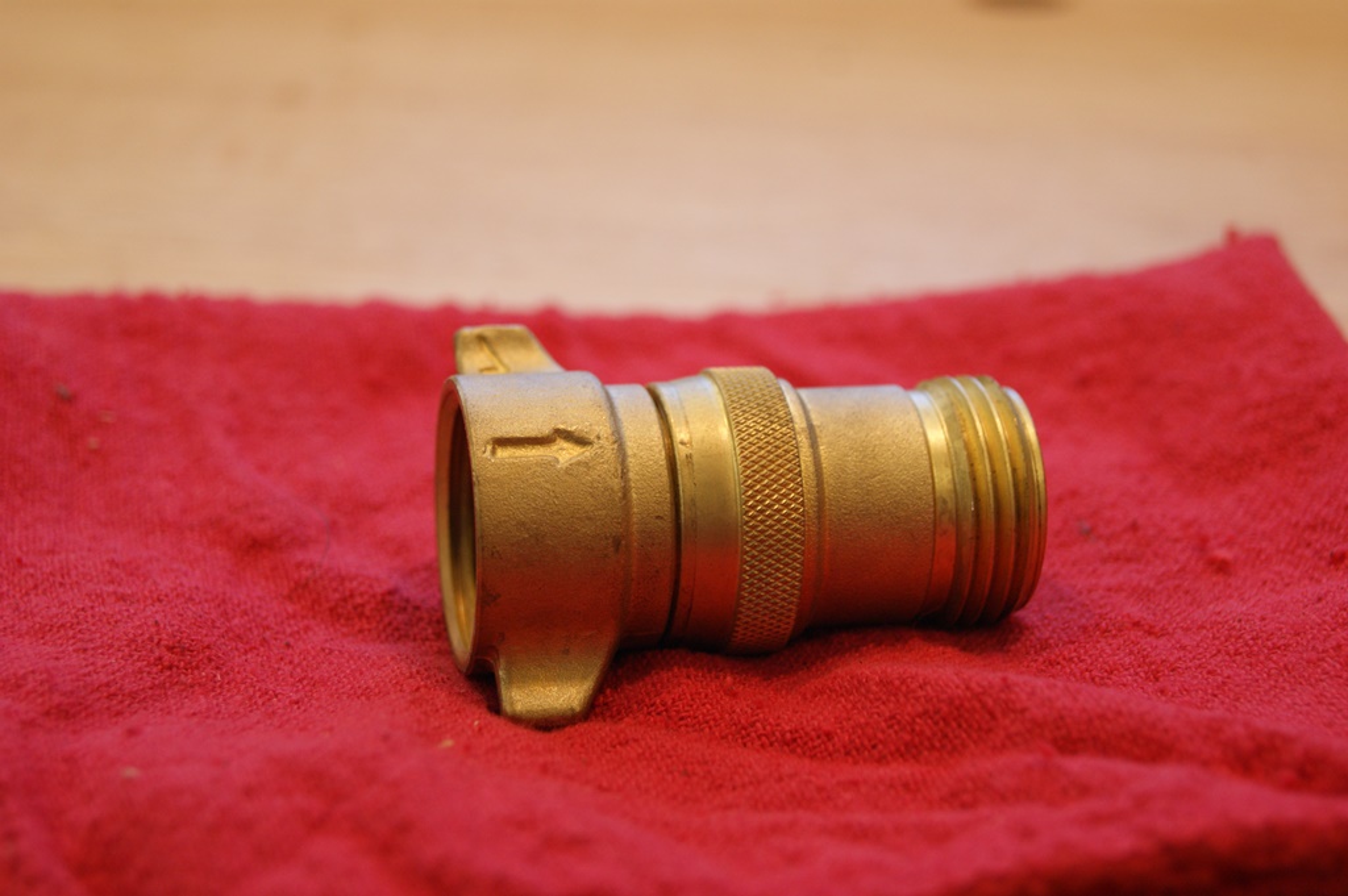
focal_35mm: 82
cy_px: 448
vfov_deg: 16.5
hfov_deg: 24.6
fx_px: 3087
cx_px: 674
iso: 400
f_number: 5.6
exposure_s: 1/80
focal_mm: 55
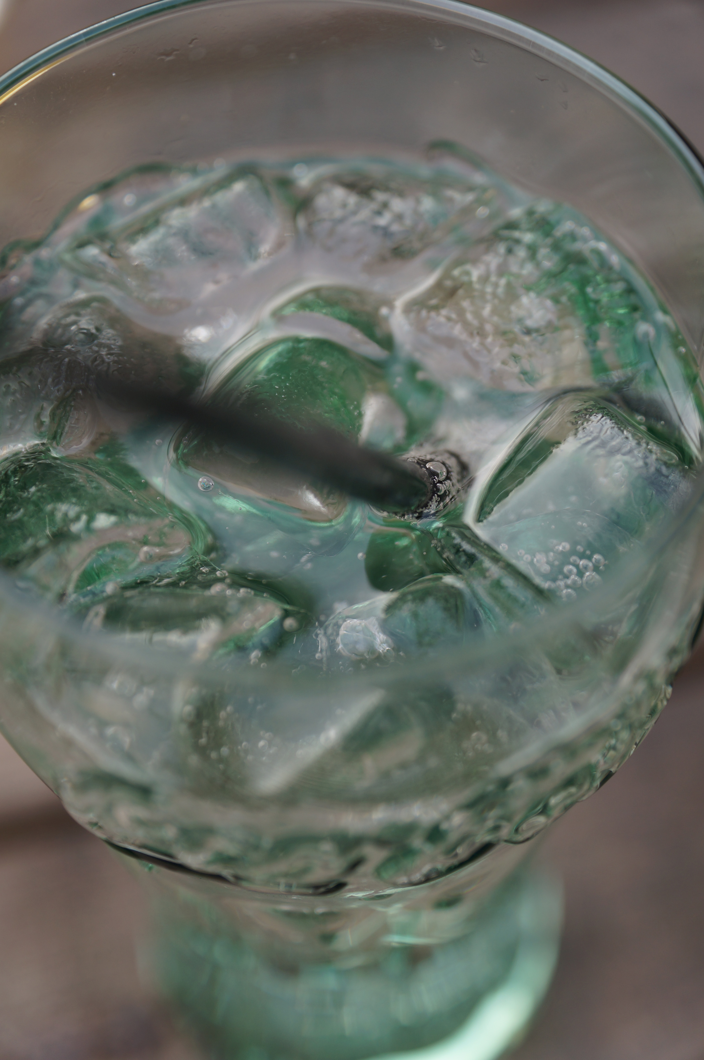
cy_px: 530
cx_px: 352
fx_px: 2205
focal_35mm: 75
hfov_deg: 18.1
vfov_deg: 27.0
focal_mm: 50
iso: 100
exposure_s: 1/125
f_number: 2.8
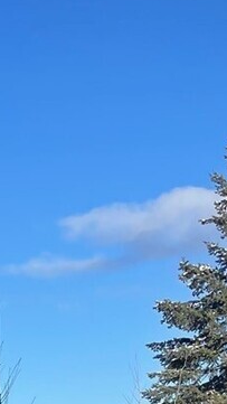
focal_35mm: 113
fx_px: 1209
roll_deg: -0.4
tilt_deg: -11.8
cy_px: 735
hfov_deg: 9.6
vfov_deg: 16.0
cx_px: -309
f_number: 1.6
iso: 32
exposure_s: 1/3300
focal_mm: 4.2
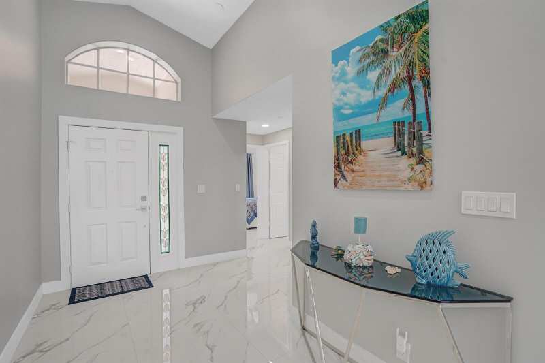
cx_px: 272
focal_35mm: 16
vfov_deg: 73.7
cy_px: 182
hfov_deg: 96.7
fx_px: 242
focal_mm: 16
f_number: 5.6
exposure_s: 1/60
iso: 800
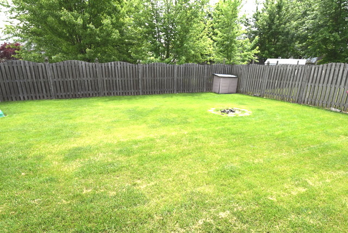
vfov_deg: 67.4
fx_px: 174
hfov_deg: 90.0
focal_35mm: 18
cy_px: 116
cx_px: 174
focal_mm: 12
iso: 200
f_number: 7.1
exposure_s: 1/400
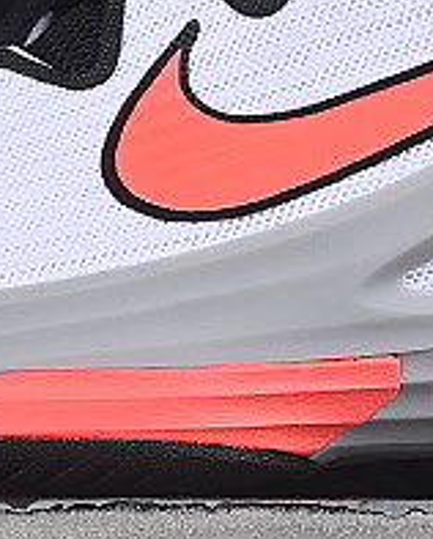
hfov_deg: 4.0
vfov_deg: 5.0
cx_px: 430
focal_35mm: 386
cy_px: -118
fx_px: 6174
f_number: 8
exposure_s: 1/80
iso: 160
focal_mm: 50
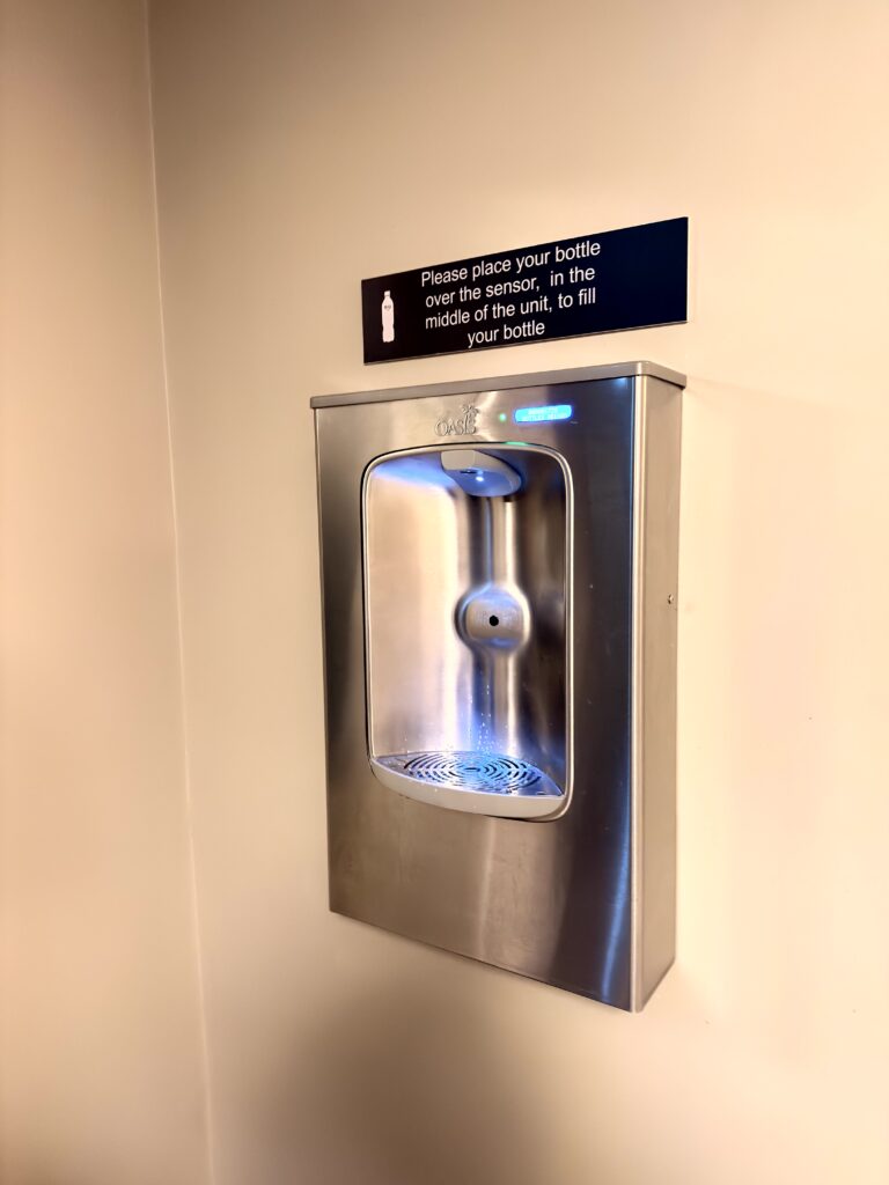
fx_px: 822
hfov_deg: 56.8
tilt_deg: -6.9
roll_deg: +0.4
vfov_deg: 71.6
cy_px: 592
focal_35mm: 24
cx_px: 444
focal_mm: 6.76
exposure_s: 1/17
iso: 1250
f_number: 1.78
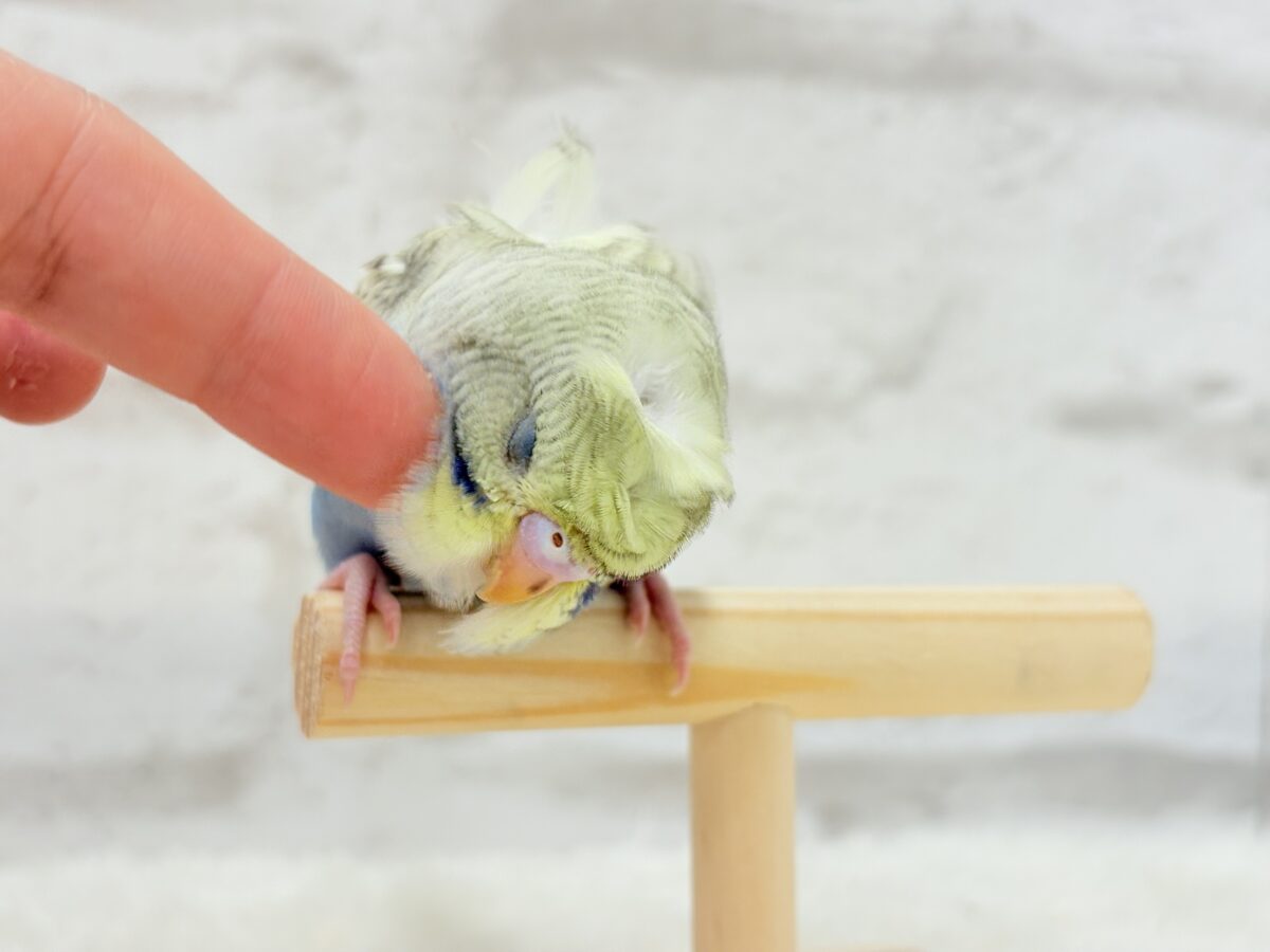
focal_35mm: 52
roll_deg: -0.9
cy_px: 476
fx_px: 1908
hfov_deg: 36.8
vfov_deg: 28.0
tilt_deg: -0.9
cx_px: 635
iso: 64
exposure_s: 1/100
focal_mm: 5.96
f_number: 1.6
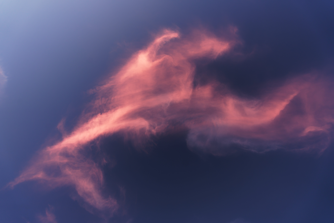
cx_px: 167
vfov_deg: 73.8
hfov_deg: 96.7
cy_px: 112
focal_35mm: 16
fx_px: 148
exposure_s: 1/60
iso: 320
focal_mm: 16
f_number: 4
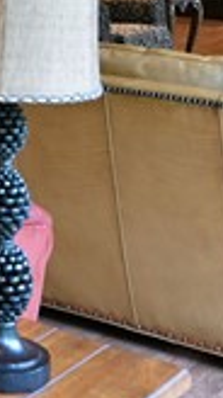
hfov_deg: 9.9
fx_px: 1169
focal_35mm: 111
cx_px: -269
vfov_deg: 17.9
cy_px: -136
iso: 400
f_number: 5.6
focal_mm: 16
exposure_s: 1/6
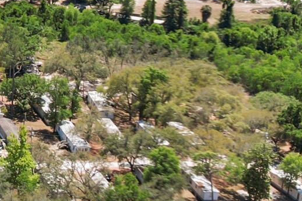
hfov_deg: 14.1
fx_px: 1065
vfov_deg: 10.7
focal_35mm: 127
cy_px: 34
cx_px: -257
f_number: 2.8
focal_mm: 8.38
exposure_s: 1/1250
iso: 100
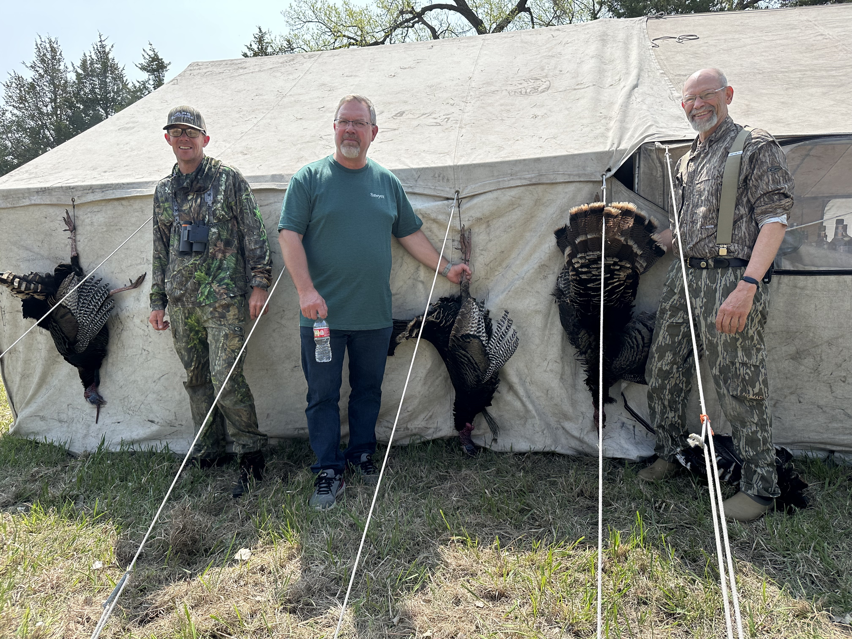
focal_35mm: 24
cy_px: 320
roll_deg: +1.0
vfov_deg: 56.8
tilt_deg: -7.7
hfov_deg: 71.6
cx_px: 426
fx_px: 591
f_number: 1.78
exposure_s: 1/4762
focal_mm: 6.86
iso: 80
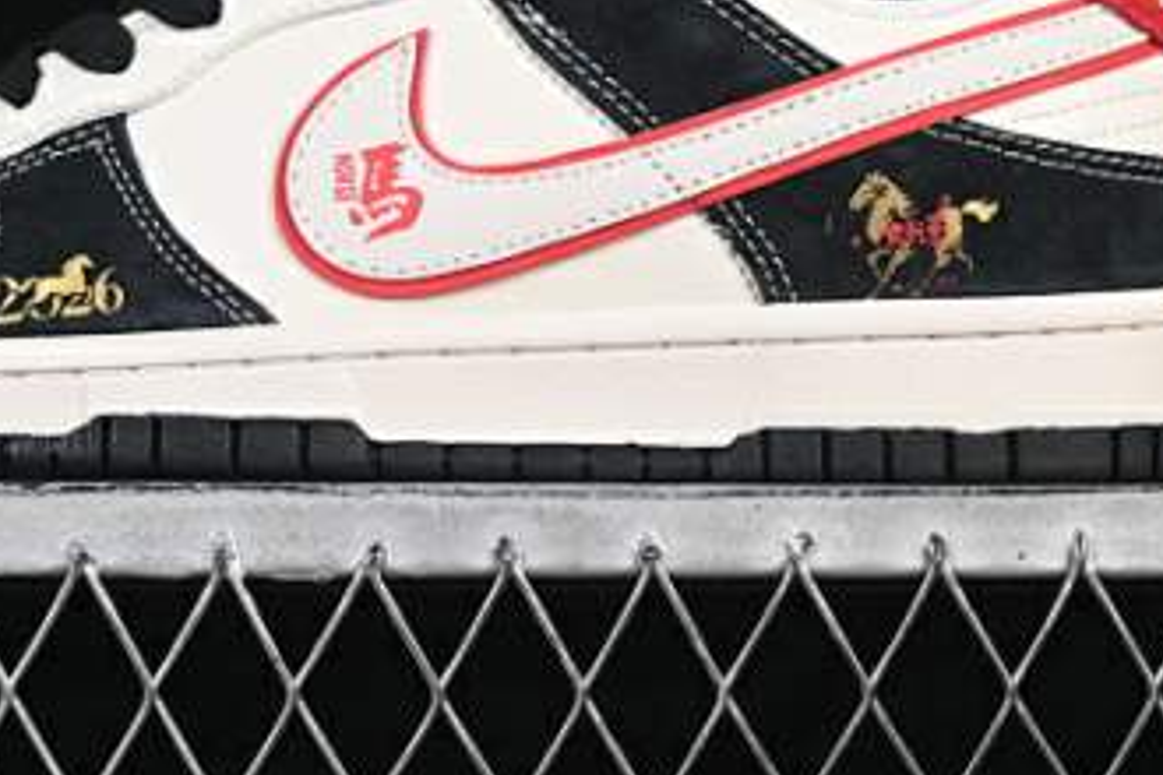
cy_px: -49
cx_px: 416
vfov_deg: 8.2
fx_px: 5362
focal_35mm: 166
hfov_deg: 12.4
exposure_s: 1/60
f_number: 7.1
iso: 160
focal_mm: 50
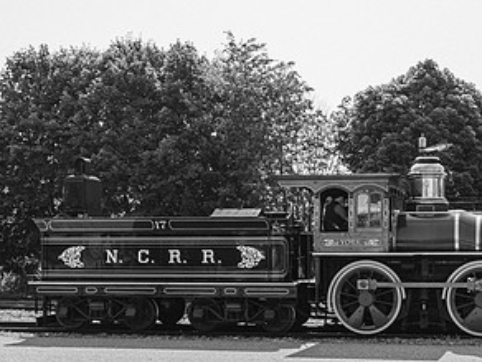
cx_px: 399
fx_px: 766
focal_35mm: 55
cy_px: 241
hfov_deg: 33.7
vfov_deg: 26.4
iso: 64
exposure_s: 1/200
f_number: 8
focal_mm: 28.5
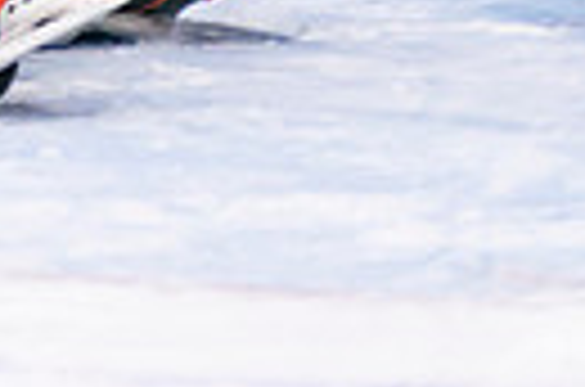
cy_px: 87
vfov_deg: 1.3
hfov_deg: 1.9
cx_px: -504
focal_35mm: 1068
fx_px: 17313
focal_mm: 135
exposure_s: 1/640
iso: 640
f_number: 2.8
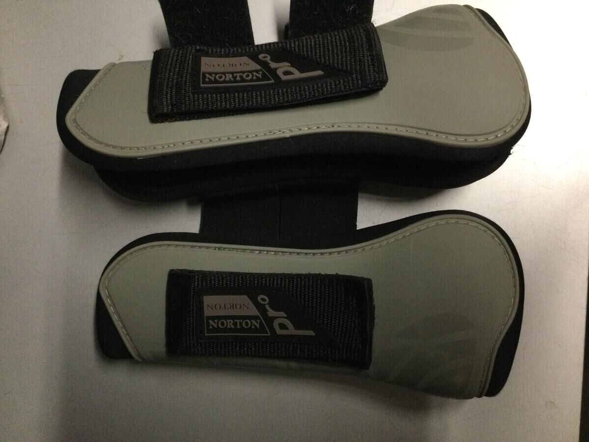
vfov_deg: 45.4
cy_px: 221
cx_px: 294
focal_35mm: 31
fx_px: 527
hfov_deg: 58.4
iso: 200
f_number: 2.4
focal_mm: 3.3
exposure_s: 1/25
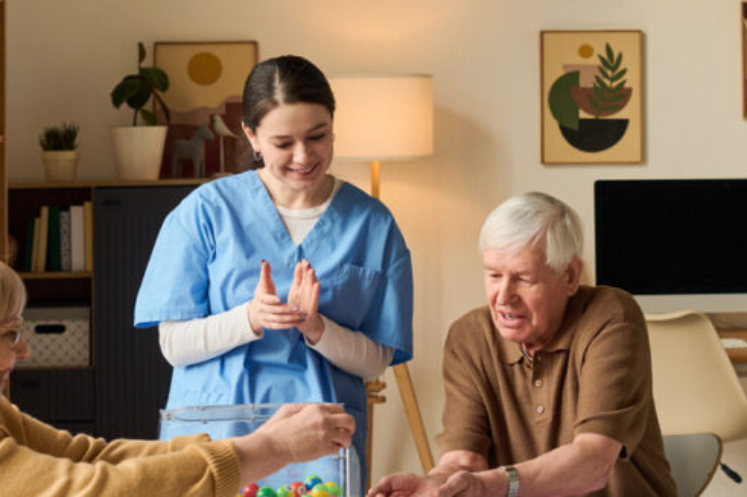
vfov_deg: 18.6
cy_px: 362
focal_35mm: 73
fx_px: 1514
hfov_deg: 27.5
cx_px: 508
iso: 400
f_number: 3.5
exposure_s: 1/200
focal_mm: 35
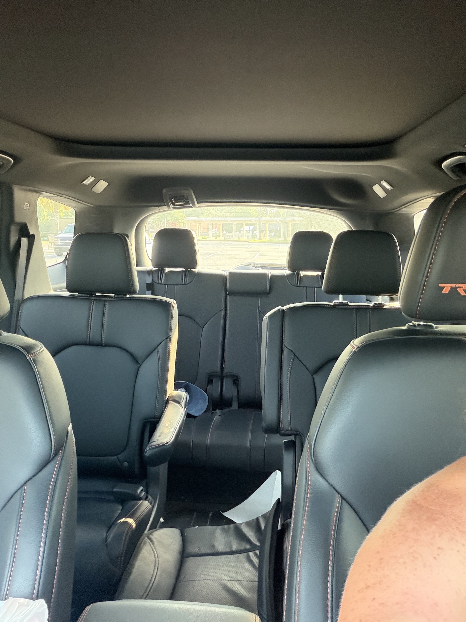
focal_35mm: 30
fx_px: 538
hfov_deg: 46.8
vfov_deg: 60.0
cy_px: 311
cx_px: 233
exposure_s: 1/51
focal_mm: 2.71
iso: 320
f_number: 1.9
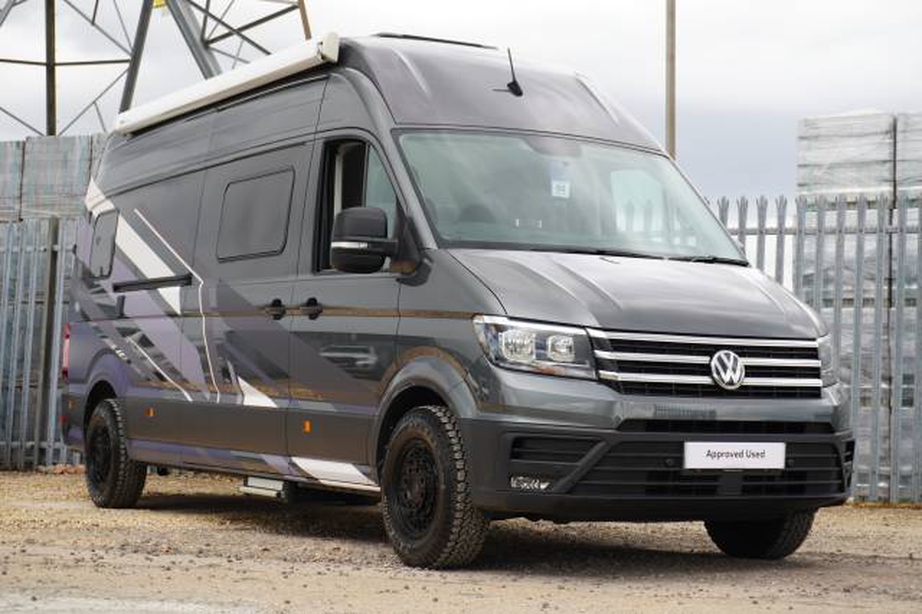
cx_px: 461
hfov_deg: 29.3
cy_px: 307
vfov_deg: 19.7
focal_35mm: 69
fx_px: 1766
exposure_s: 1/80
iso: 125
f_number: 5.6
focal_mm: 46
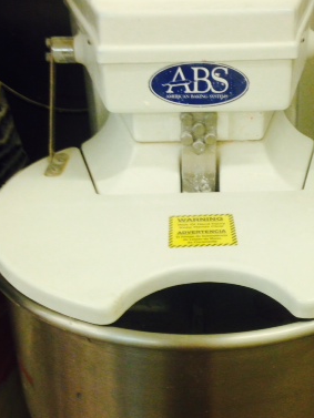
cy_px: 226
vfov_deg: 34.3
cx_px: 207
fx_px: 677
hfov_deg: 26.0
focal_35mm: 56
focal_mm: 4.12
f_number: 2.4
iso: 100
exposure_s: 1/20
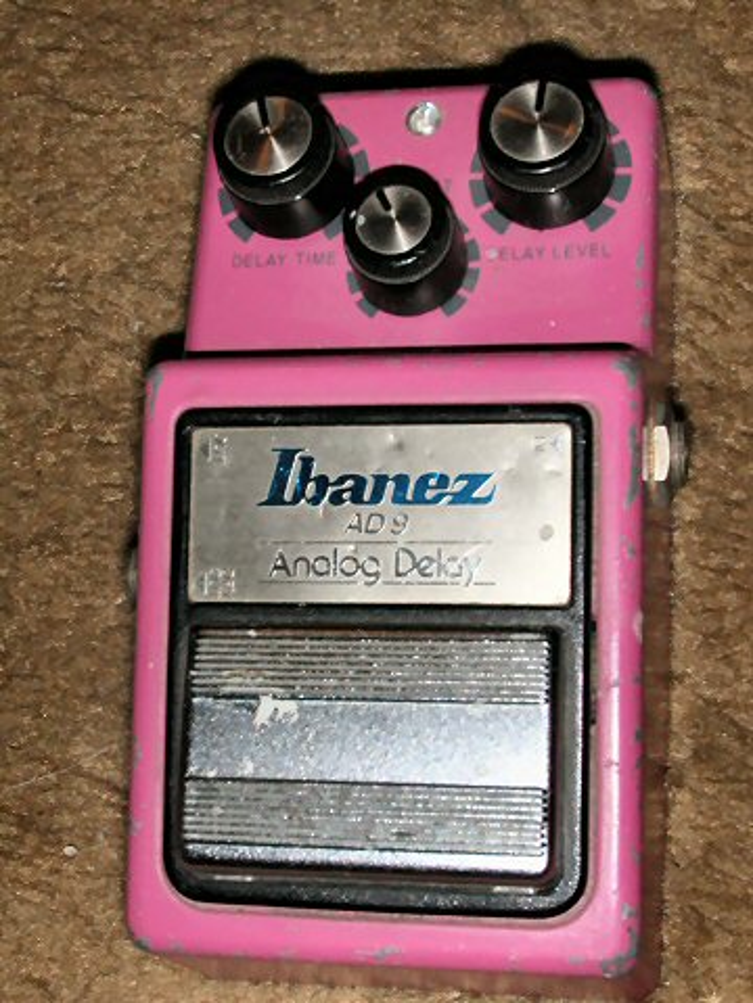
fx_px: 1856
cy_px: 502
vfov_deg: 30.3
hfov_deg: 22.9
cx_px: 376
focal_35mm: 64
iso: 100
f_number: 5.9
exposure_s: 1/59.9
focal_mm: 9.7
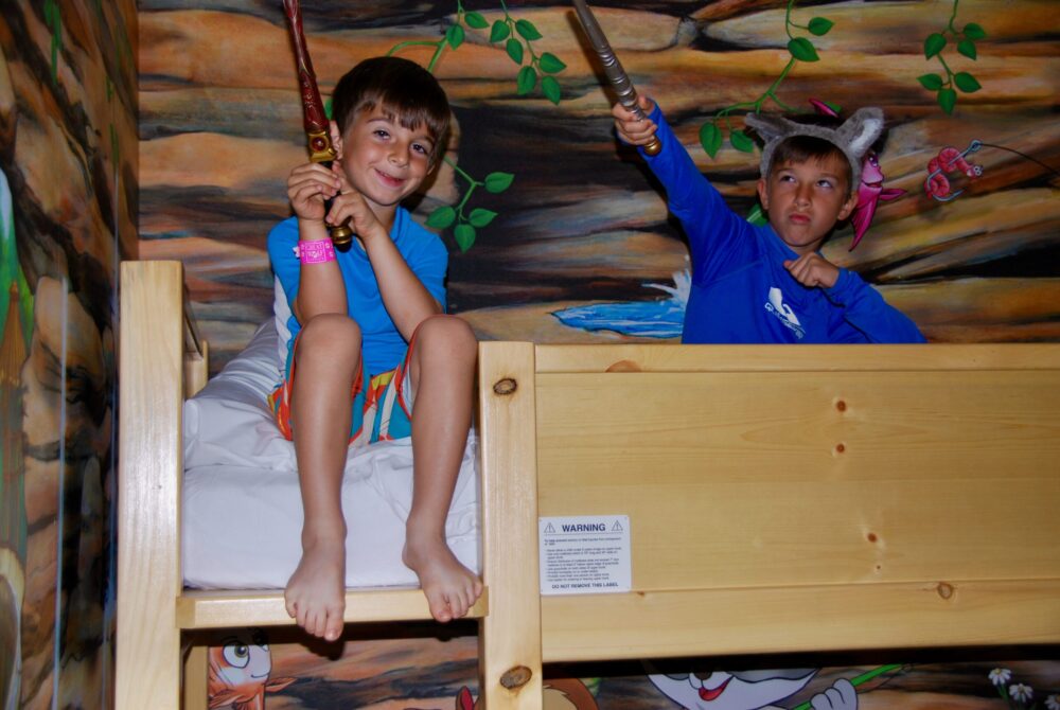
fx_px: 1415
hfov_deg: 41.1
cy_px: 355
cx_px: 530
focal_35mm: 48
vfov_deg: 28.2
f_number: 4.2
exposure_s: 1/60
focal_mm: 32
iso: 200
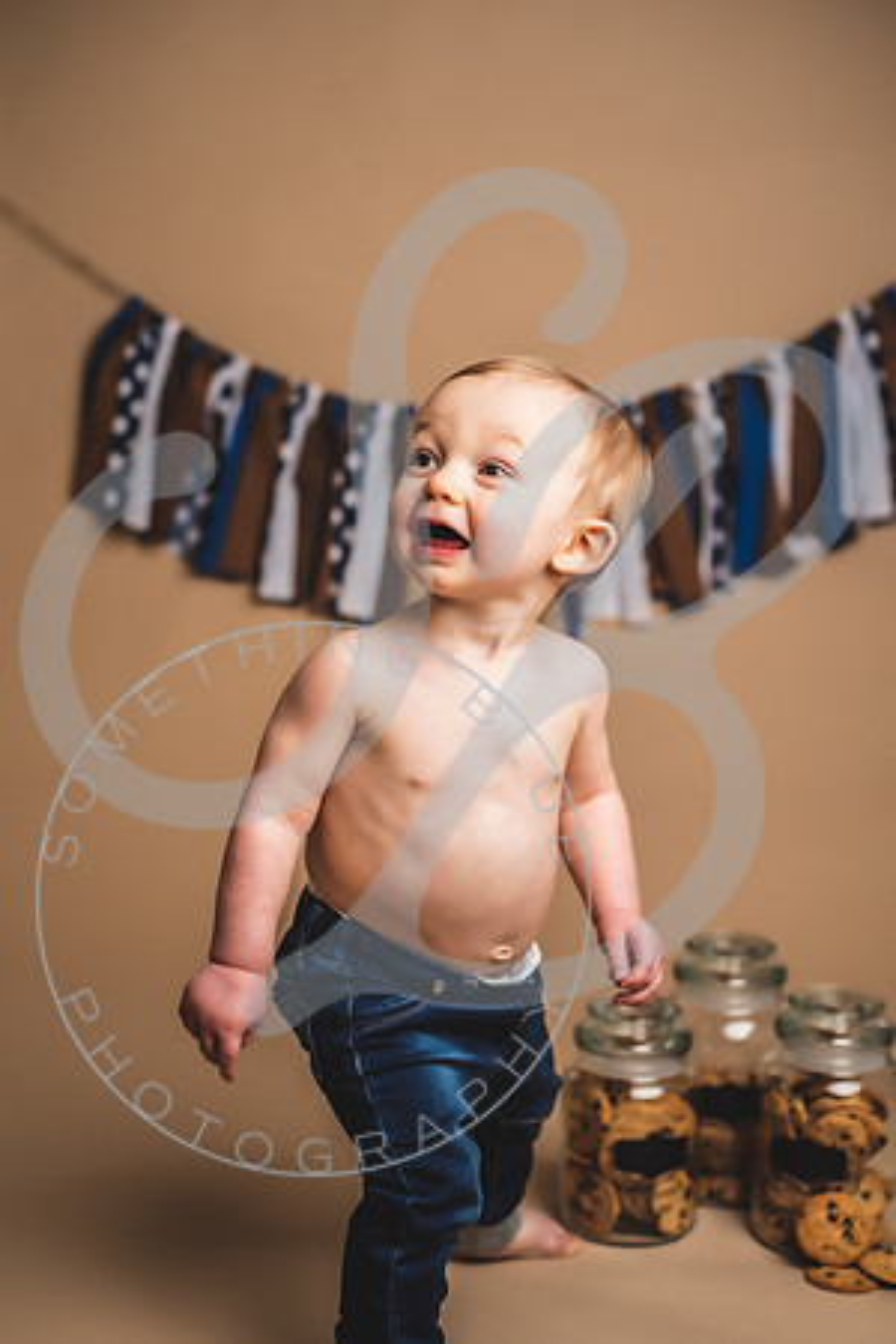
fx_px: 1867
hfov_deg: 27.0
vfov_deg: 39.6
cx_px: 448
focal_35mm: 50
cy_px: 672
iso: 200
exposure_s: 1/125
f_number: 2.8
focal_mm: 50
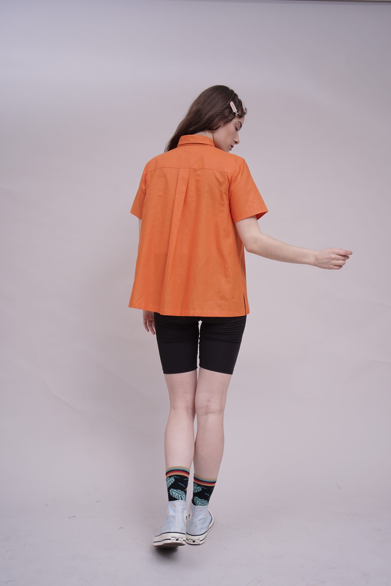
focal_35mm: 35
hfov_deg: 37.9
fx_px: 570
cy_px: 293
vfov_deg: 54.4
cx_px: 196
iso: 400
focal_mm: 35
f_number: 6.3
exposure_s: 1/100
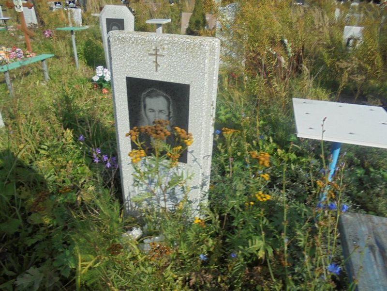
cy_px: 146
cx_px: 194
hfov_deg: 67.3
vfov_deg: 53.1
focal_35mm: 26
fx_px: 291
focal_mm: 4.6
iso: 100
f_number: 11.5
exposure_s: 1/100
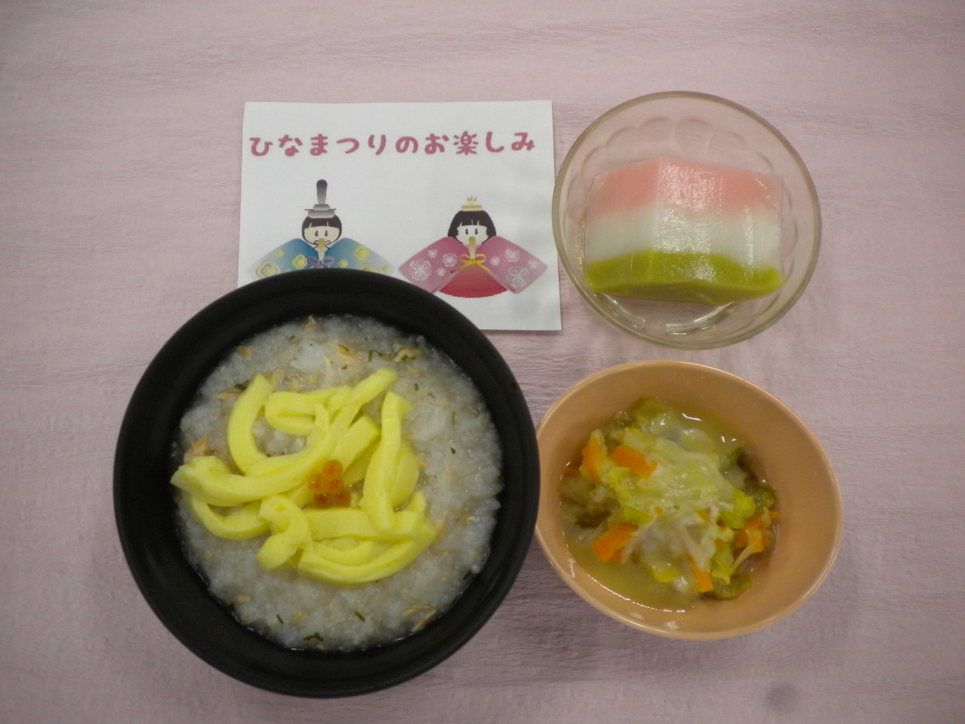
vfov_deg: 40.7
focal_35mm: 35
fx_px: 976
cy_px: 362
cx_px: 482
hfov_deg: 52.6
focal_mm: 6.3
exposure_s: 1/62.2
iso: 231
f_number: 3.1
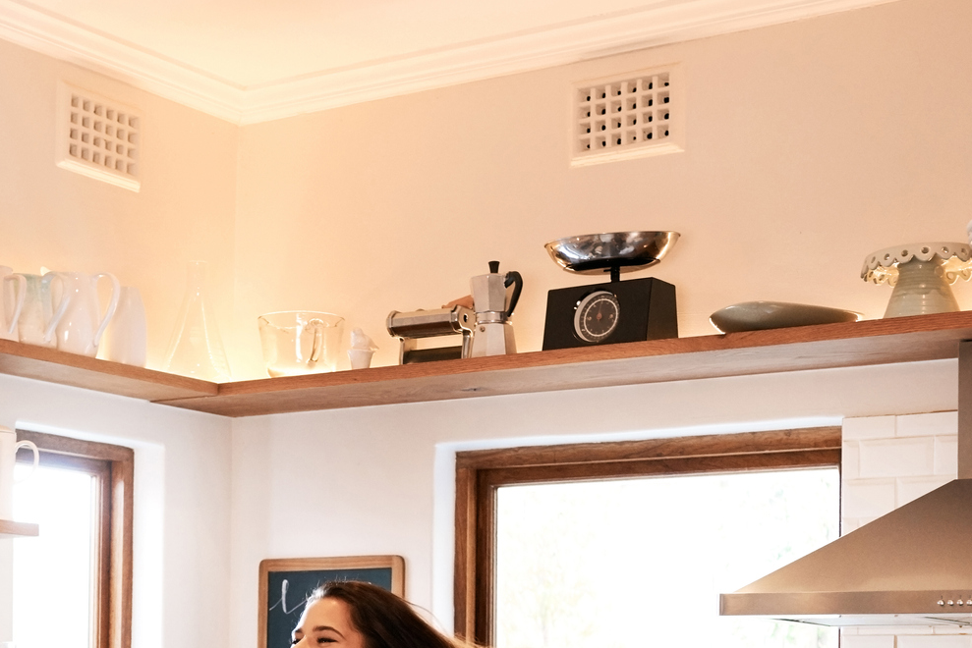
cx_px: 351
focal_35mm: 75
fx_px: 2025
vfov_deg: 17.7
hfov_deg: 26.9
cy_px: 678
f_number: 2.8
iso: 640
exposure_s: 1/200
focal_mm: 35
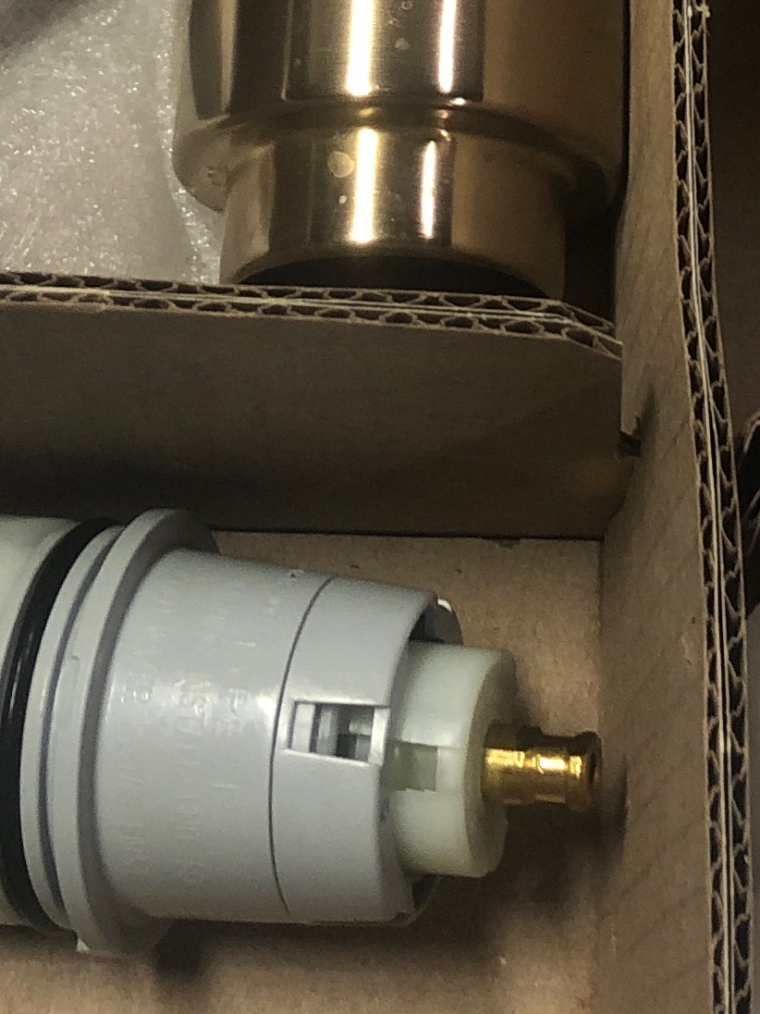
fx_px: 3015
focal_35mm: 103
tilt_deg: -59.5
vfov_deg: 17.7
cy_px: -359
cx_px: 561
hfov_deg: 14.3
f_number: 1.8
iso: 40
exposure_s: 1/30
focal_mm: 3.99
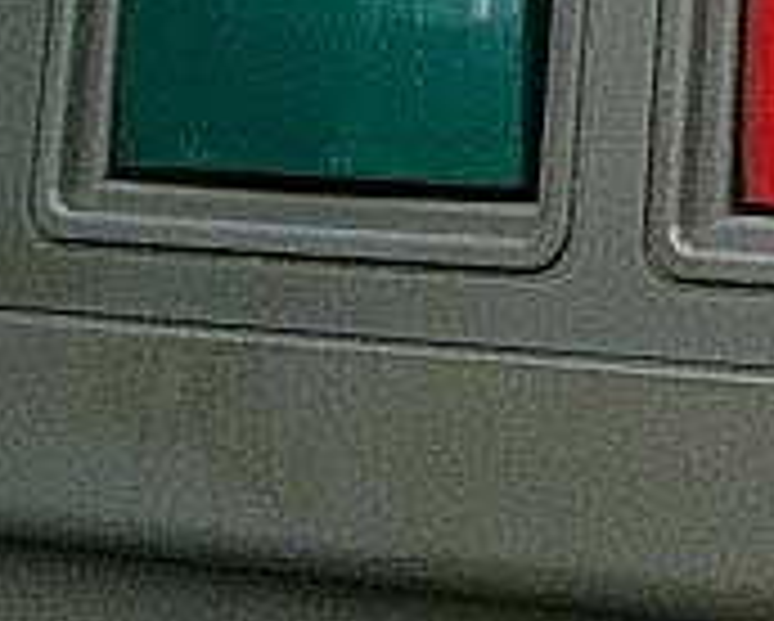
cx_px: 1076
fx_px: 2913
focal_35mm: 127
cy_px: -310
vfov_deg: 11.7
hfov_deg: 14.4
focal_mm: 5.8
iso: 150
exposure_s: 1/10
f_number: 2.8
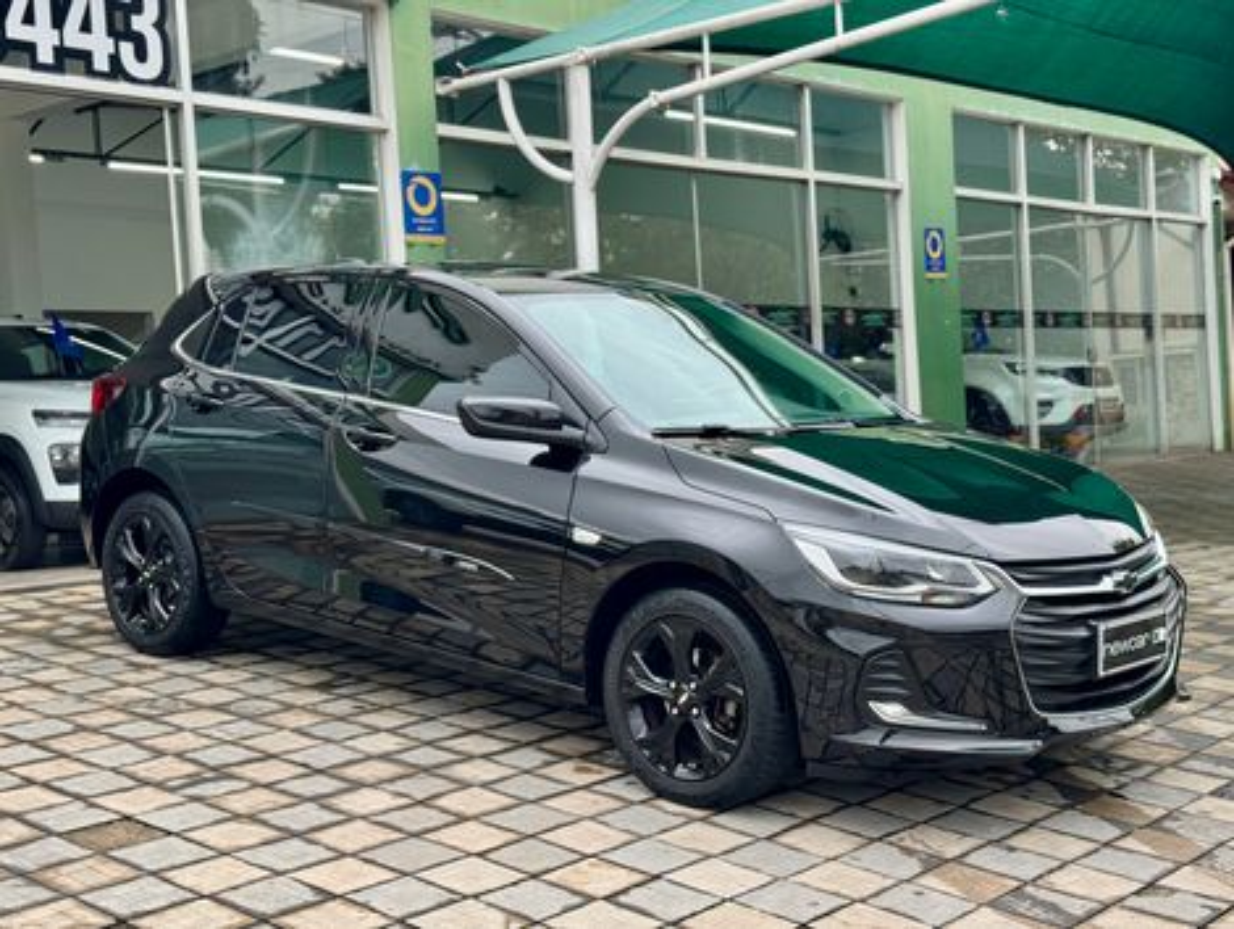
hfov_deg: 39.6
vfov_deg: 30.3
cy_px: 464
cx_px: 617
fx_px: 1714
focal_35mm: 48
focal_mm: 6.76
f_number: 1.78
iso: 50
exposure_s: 1/121
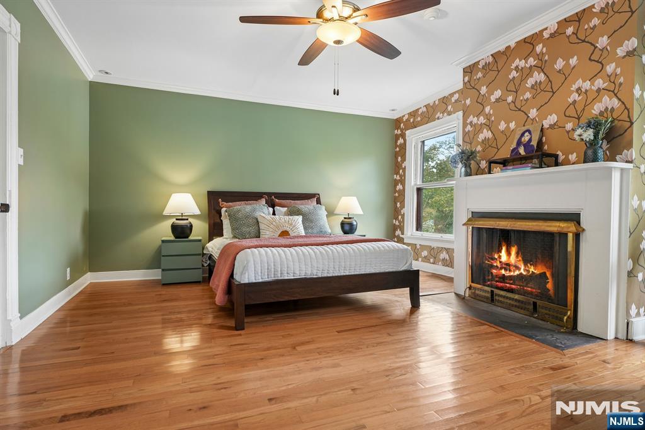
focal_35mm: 18
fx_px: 330
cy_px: 215
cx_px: 322
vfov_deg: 66.2
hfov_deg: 88.8
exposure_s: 1/20
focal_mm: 18.4
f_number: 5.6
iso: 400
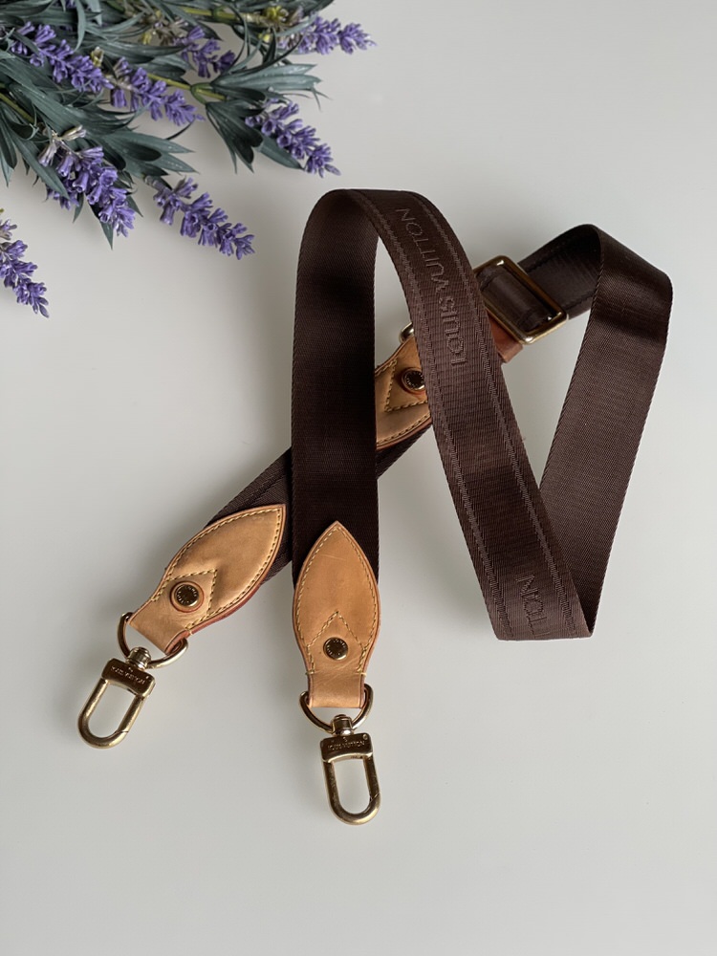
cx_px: 358
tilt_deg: -61.2
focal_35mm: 64
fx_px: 1768
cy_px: 478
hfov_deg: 22.9
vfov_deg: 30.3
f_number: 2.2
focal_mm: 7.5
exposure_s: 1/121
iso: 125
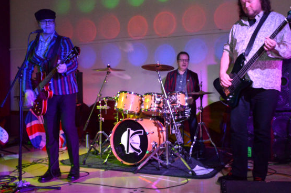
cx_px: 163
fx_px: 315
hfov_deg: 49.5
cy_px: 86
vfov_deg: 34.1
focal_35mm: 39
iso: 1600
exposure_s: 1/60
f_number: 5
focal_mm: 20
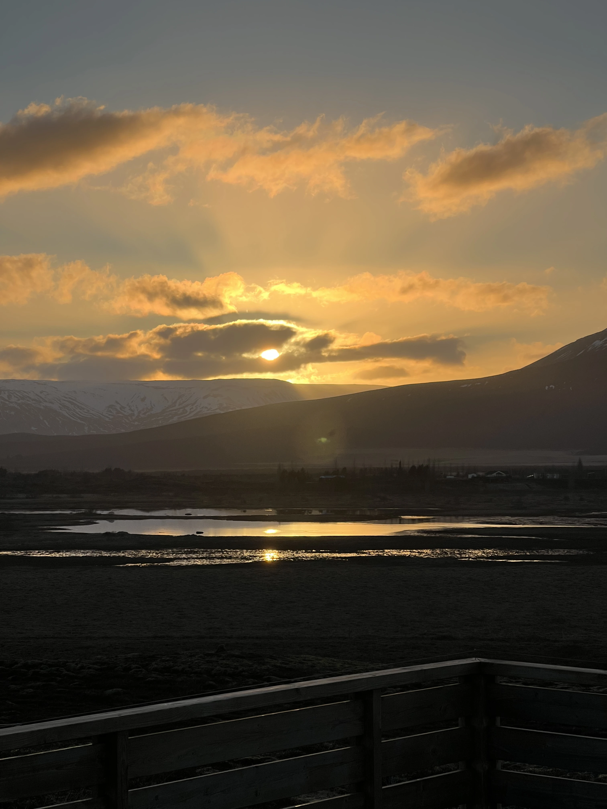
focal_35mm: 77
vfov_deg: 25.3
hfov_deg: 19.1
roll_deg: +0.5
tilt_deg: +3.2
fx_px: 1800
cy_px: 404
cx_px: 304
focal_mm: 9
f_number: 2.8
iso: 32
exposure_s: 1/1292
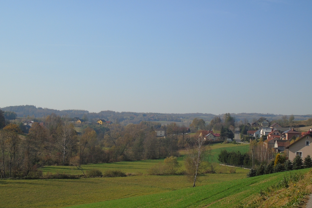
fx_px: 615
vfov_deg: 19.2
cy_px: 107
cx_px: 147
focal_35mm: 71
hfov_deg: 28.4
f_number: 4.5
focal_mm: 11
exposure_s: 1/800
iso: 80
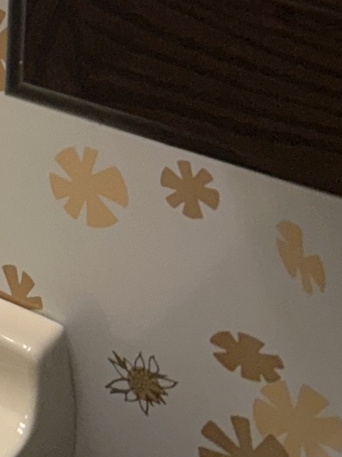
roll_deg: -0.9
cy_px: -367
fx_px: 1608
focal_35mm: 122
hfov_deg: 10.9
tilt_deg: -6.7
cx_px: -364
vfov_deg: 14.3
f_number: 1.5
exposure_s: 1/120
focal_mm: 5.7
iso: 40
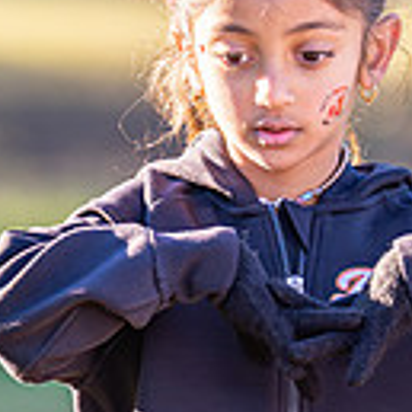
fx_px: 12132
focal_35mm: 901
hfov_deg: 1.9
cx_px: 302
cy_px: 245
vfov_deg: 1.9
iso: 320
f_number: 2.8
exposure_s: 1/800
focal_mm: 168
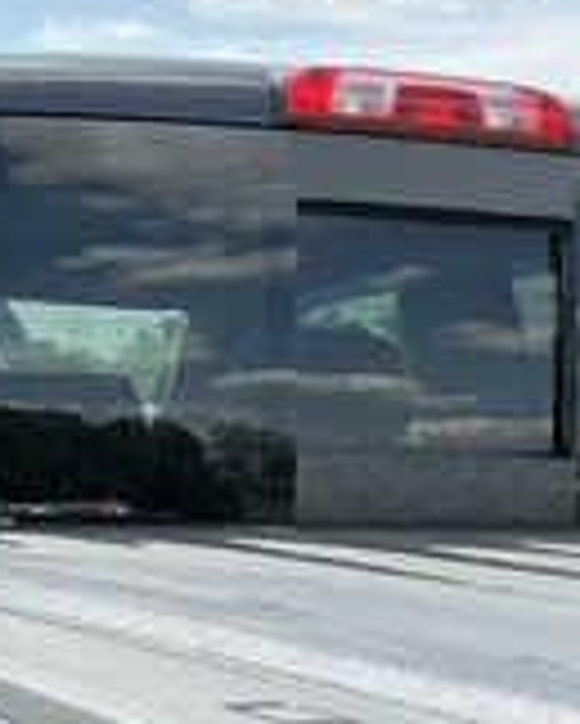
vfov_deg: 27.4
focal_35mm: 68
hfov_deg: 19.7
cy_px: 571
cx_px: -279
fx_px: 1458
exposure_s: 1/666
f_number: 1.8
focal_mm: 3
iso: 25
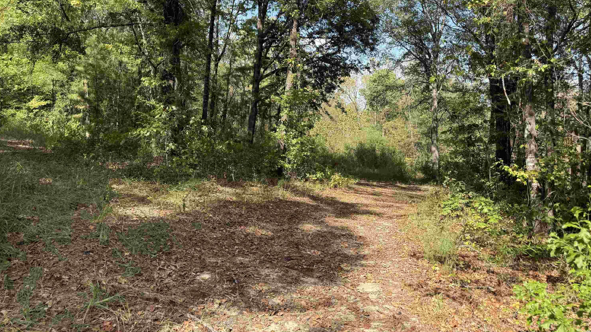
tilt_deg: +1.4
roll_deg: -1.5
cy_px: 105
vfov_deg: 42.2
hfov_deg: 69.9
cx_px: 297
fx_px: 423
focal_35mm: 27
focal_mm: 6.76
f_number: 1.78
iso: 80
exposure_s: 1/1018
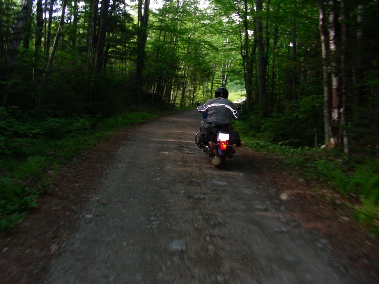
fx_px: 416
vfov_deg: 37.7
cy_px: 142
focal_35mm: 38
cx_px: 190
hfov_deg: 49.0
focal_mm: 6.3
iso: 147
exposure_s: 1/60.1
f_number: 3.5
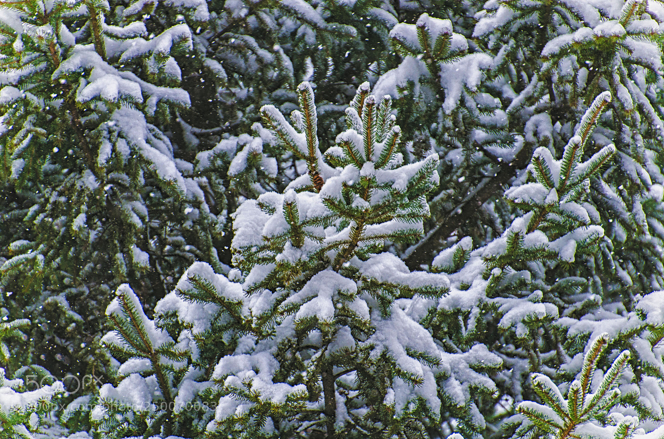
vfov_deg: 3.0
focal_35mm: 450
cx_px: 332
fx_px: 8281
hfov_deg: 4.6
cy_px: 220
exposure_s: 1/400
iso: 200
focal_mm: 300
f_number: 5.6
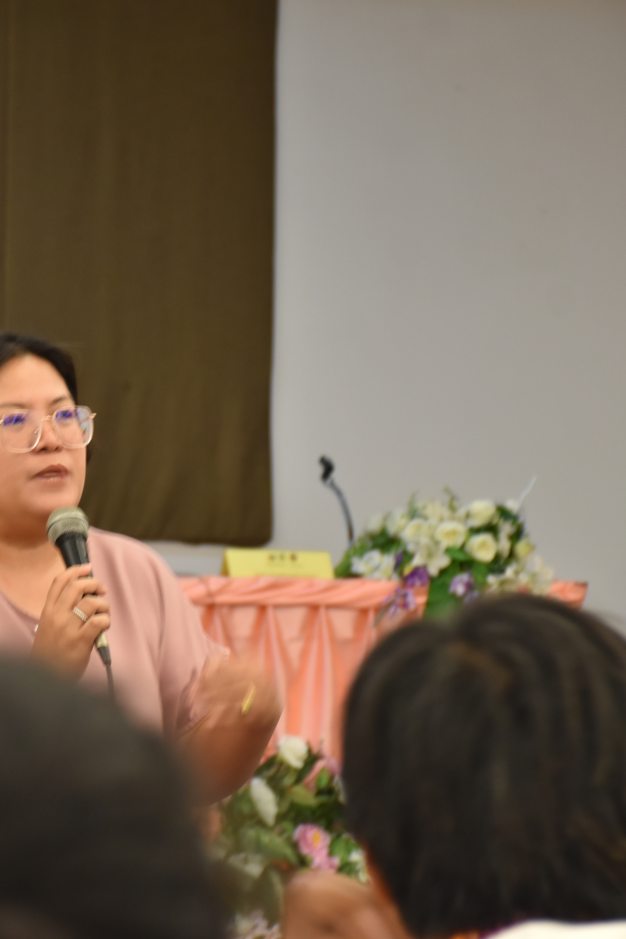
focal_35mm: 181
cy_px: 467
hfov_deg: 7.6
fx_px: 4721
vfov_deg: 11.4
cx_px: 56
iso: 800
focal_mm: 80
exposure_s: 1/13
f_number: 5.3
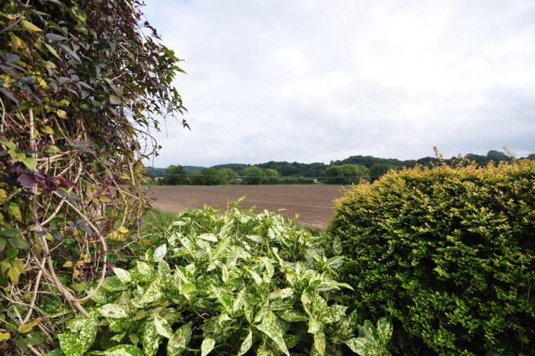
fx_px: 223
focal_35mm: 15
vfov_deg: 77.2
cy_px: 178
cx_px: 268
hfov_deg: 100.4
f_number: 7.1
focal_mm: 10
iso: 400
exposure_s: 1/640
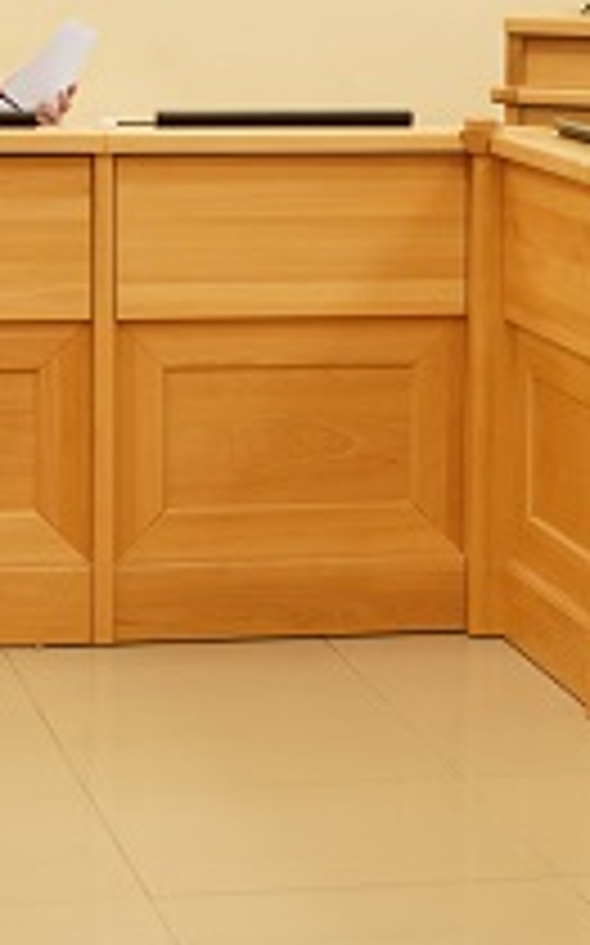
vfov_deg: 14.6
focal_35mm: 143
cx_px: 549
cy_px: 338
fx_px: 3684
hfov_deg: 9.1
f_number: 5.6
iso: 3200
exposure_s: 1/160
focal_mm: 70
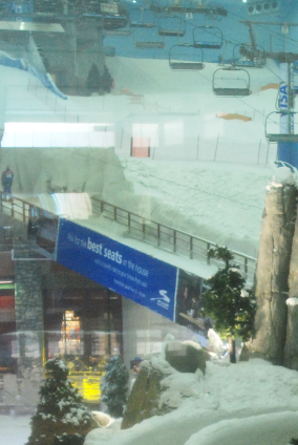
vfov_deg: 20.3
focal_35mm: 99
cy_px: 380
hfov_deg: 13.7
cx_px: 289
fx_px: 1225
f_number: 3.5
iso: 800
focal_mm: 28
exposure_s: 1/50
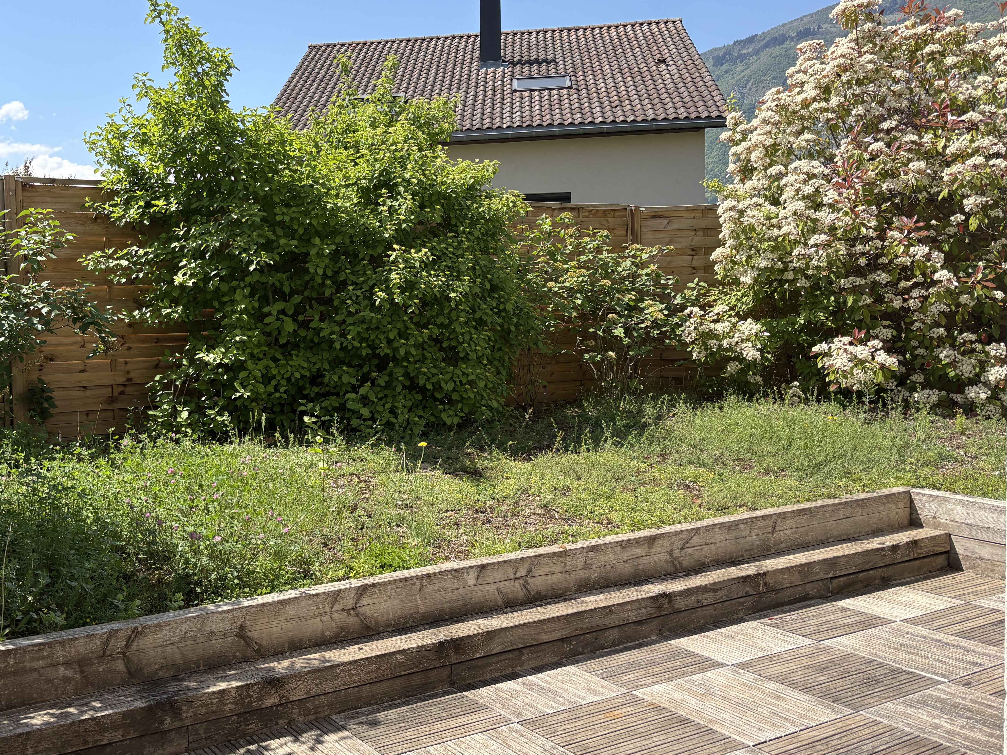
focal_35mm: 35
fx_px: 1018
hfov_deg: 51.6
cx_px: 331
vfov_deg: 40.7
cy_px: 341
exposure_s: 1/2075
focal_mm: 5.96
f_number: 1.6
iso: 50
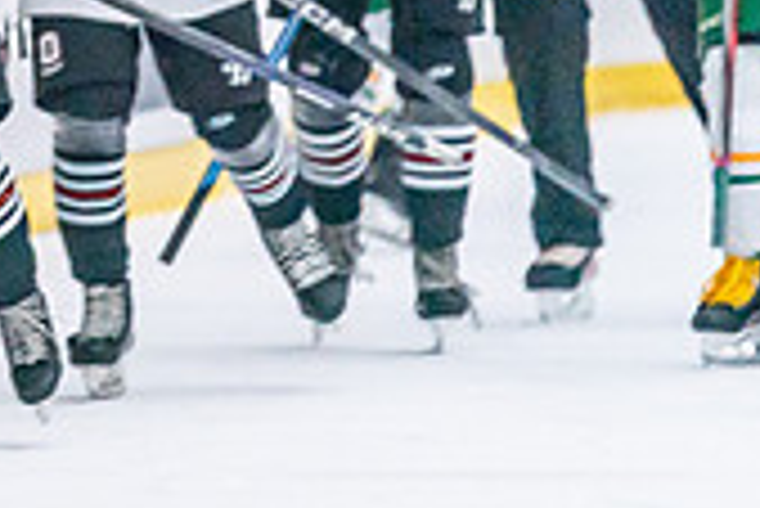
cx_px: -734
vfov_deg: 1.7
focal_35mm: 817
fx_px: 17262
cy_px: -410
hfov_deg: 2.5
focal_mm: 200
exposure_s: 1/1250
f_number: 2.8
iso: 3200
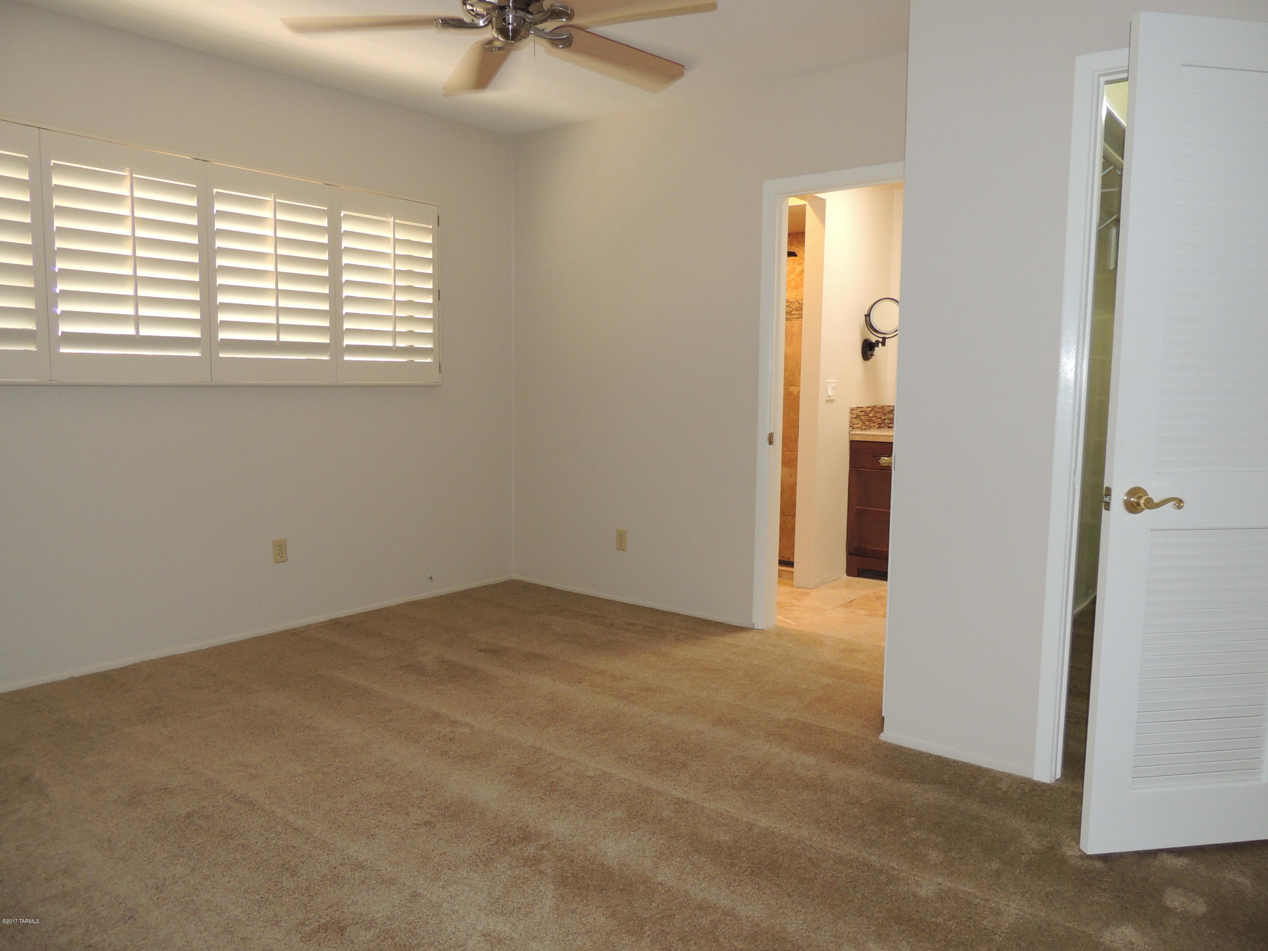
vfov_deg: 56.8
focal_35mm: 24
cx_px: 634
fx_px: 879
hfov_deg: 71.6
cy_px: 476
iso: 220
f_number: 3
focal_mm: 4.3
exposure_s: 1/30
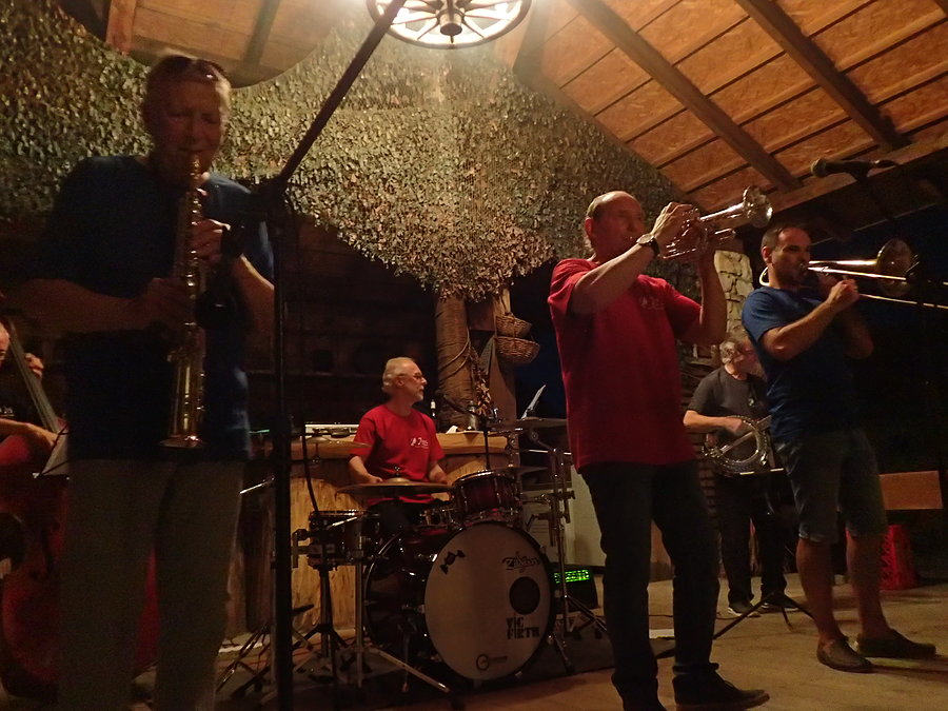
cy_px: 356
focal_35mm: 30
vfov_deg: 46.8
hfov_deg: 60.0
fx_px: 822
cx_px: 474
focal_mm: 5.5
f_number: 2.3
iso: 3200
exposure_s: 1/30
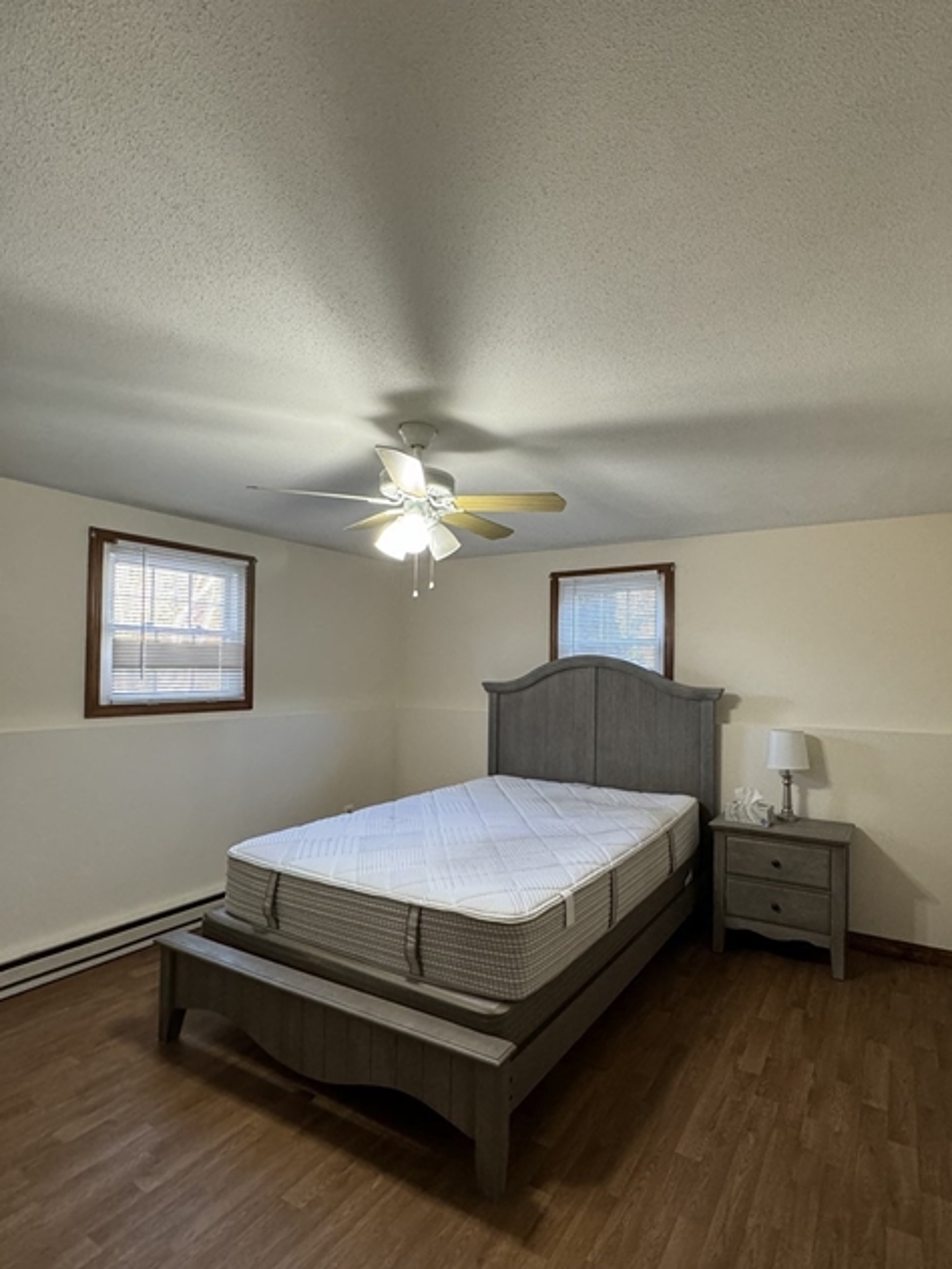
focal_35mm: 17
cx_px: 572
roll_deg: +0.1
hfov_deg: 73.9
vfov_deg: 91.0
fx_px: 623
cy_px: 661
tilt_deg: +0.0
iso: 320
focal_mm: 2.22
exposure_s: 1/60
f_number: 2.2
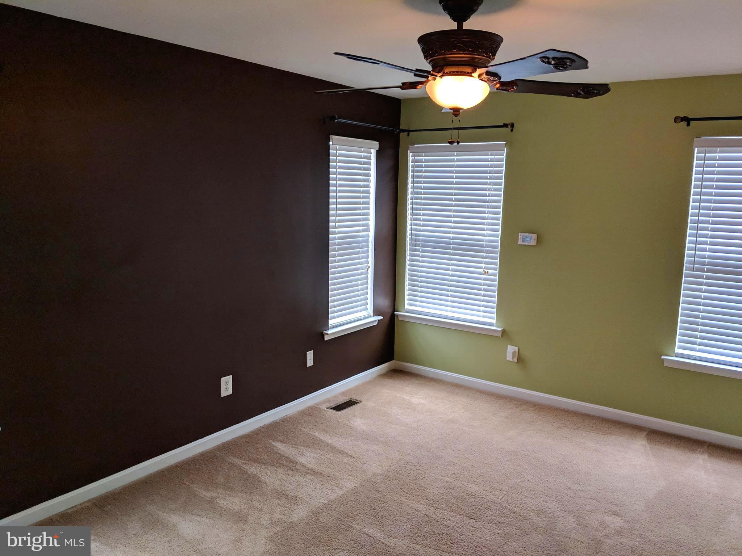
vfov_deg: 51.4
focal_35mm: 27
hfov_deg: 65.3
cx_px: 371
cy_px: 278
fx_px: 579
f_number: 1.8
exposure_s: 1/120
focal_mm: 4.44
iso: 66
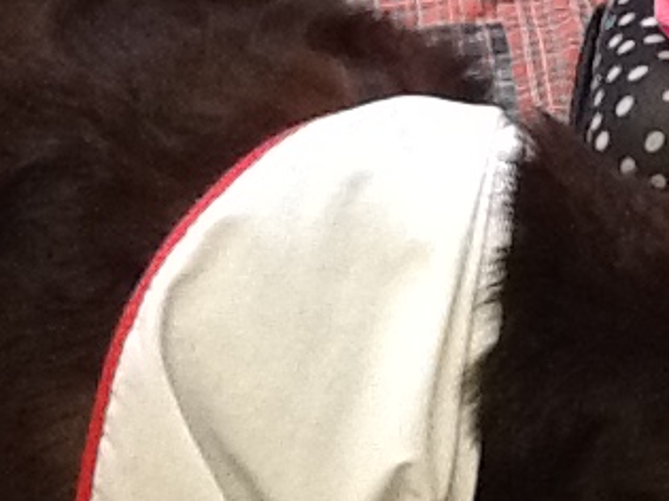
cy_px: 117
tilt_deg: -49.6
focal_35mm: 134
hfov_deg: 14.5
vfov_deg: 11.0
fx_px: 2589
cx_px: 656
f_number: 2.4
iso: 160
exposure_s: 1/30
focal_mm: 2.03
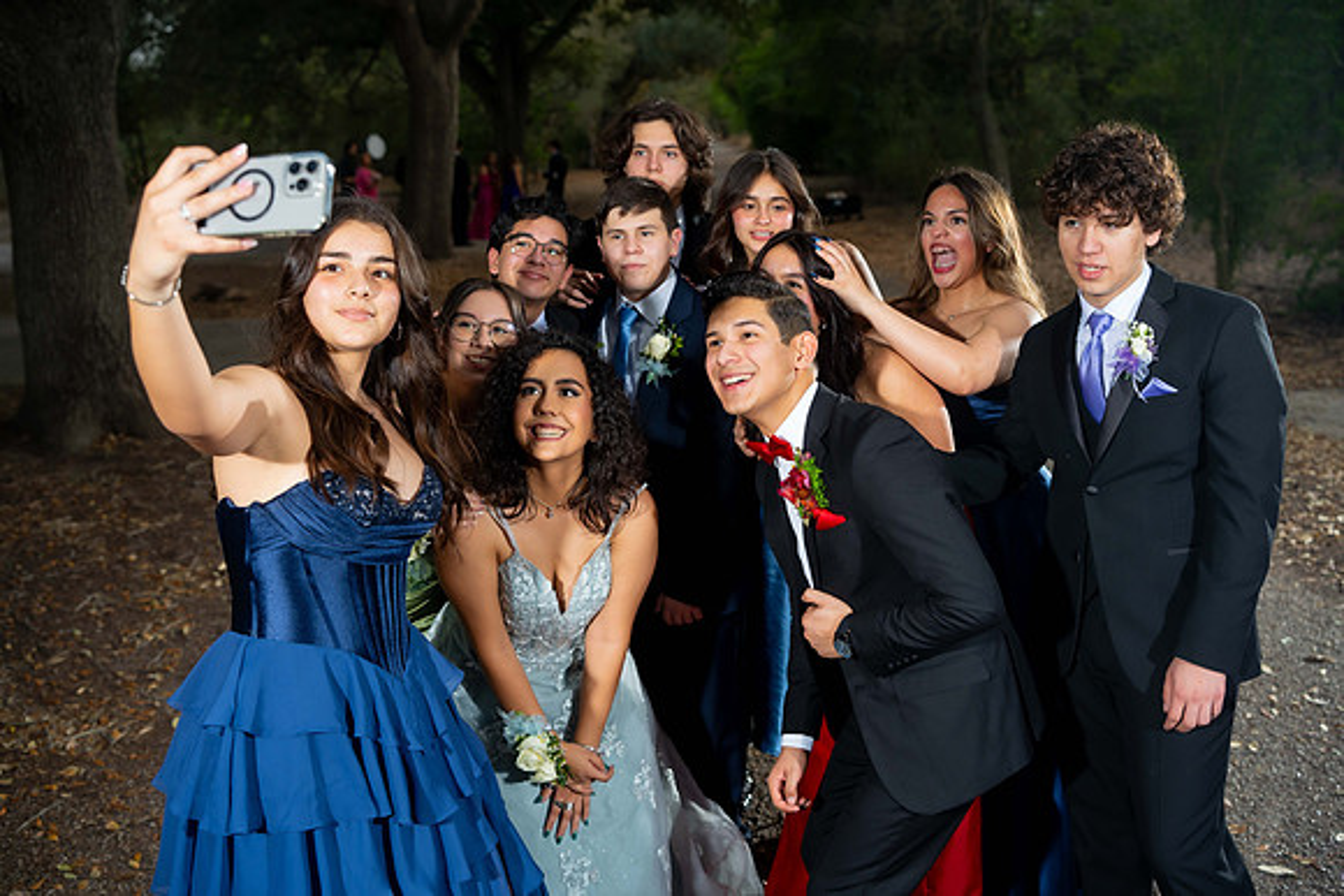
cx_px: 672
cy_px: 448
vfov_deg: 37.9
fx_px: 1307
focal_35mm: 35
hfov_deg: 54.4
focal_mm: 35
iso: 200
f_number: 3.2
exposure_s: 1/200
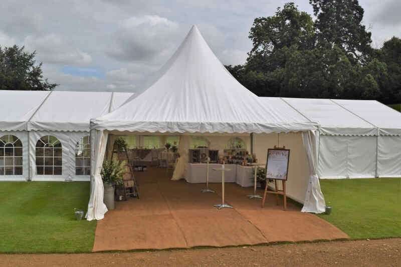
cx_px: 200
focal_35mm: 34
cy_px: 134
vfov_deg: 38.3
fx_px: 384
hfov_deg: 55.1
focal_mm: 23
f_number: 13
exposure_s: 1/200
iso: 100
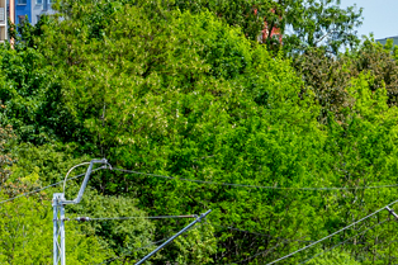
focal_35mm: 265
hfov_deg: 7.6
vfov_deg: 5.2
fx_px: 2928
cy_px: 264
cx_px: 659
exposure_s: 1/400
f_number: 8
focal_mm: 52
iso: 160
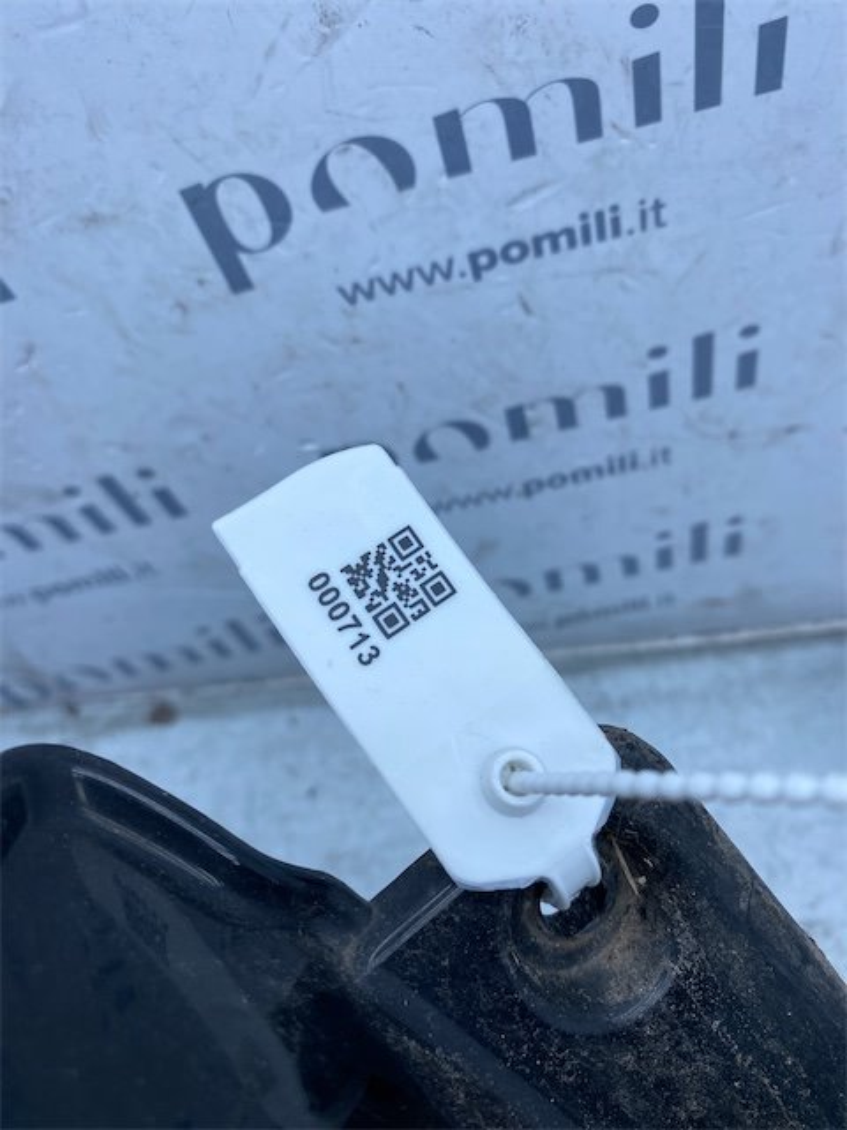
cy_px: 565
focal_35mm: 26
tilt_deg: -57.7
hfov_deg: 53.1
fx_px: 848
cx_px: 424
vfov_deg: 67.3
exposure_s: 1/965
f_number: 1.8
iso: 32
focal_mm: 4.25
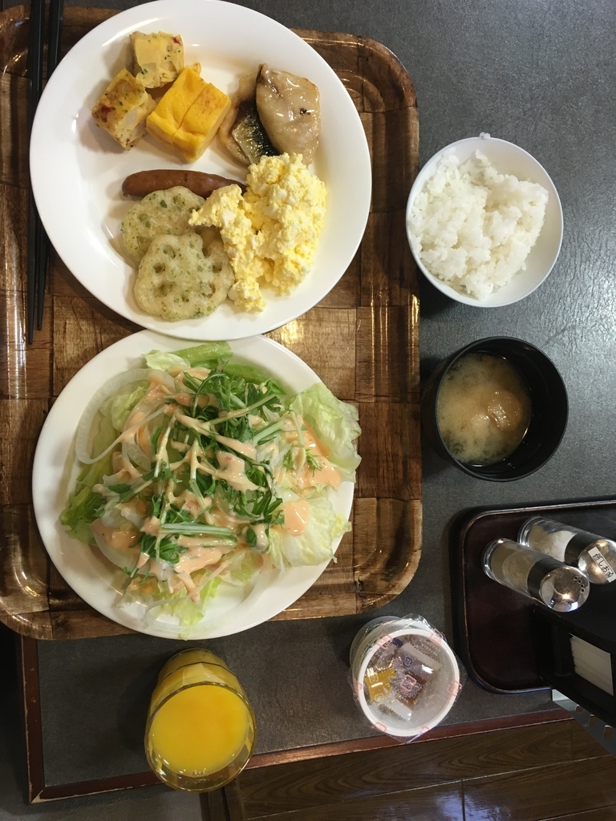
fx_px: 688
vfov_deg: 61.7
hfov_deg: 48.2
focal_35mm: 29
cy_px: 410
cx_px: 308
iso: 80
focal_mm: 4.15
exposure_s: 1/30
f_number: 2.2
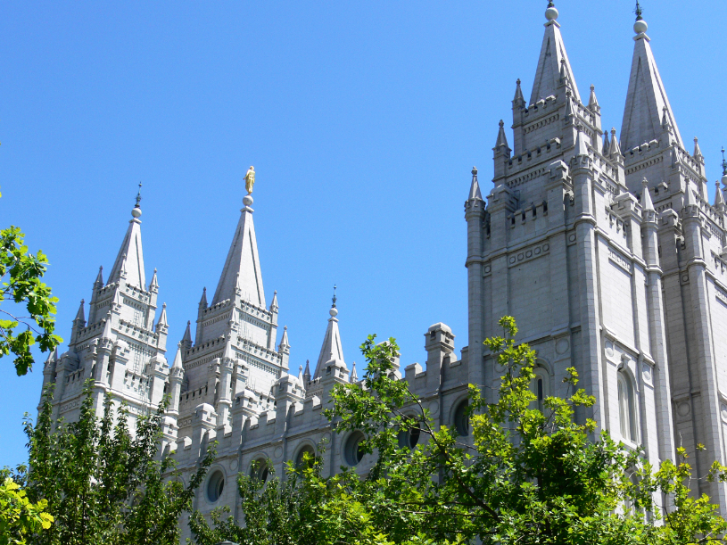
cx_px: 418
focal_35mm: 54
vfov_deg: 27.0
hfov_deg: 35.5
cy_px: 322
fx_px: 1134
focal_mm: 9.3
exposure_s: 1/250
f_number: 5.6
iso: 80
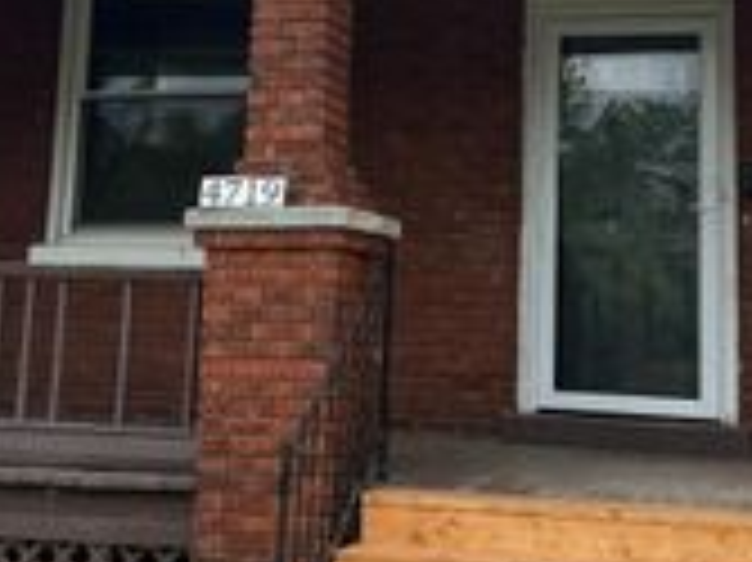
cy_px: 34
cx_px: 392
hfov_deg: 27.0
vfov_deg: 19.9
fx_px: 1563
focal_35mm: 72
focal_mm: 6.76
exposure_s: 1/2703
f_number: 1.78
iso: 100
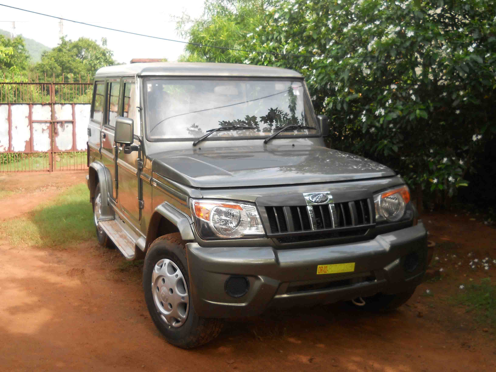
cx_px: 248
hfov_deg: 45.8
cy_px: 186
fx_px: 587
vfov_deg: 35.1
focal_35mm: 41
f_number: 3.1
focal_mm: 6.72
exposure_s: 1/250
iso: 80
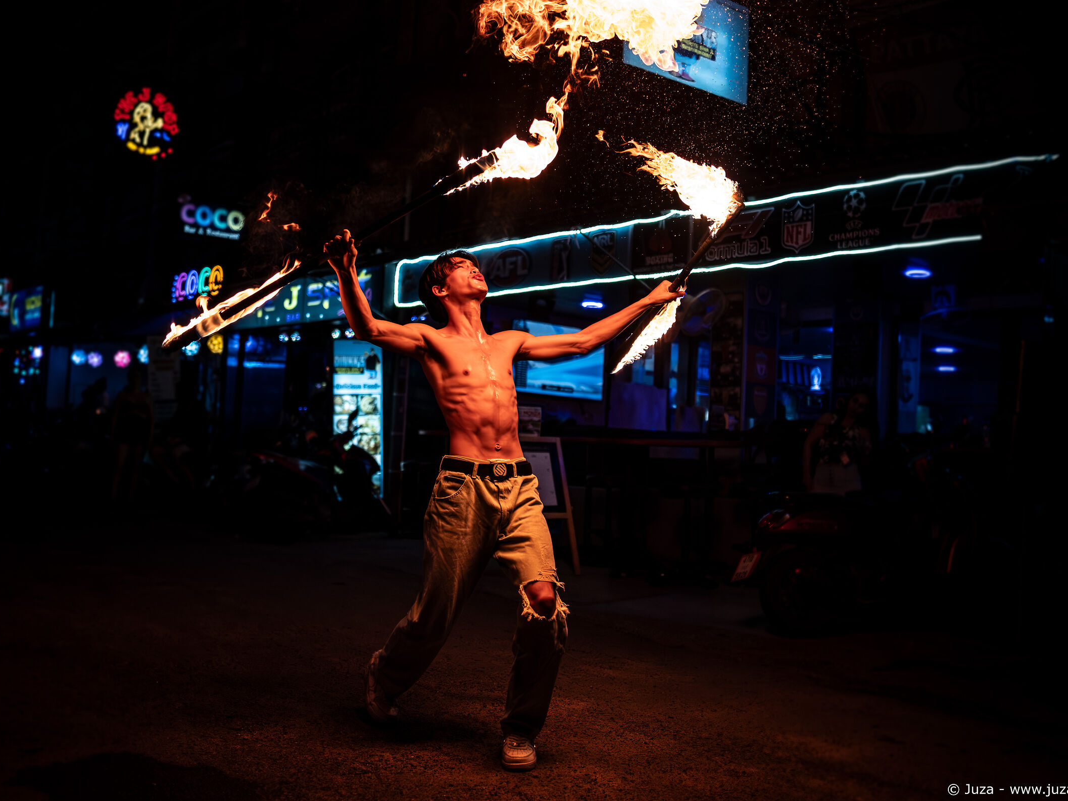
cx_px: 548
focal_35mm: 38
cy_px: 401
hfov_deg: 49.0
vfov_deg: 37.7
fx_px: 1172
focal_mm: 23
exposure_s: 1/2700
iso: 1600
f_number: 1.4
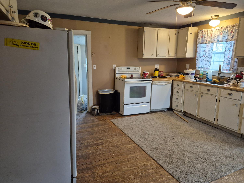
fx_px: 162
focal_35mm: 23
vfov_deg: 58.9
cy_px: 92
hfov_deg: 73.9
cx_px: 122
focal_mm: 5.4
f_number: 1.8
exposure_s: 1/120
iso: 640
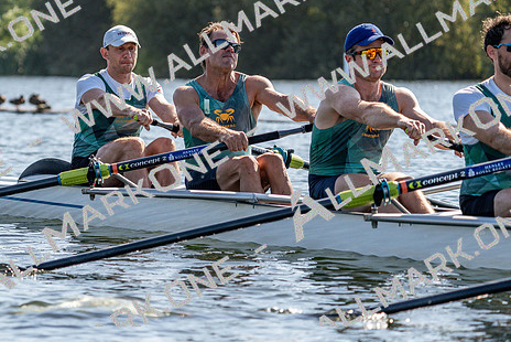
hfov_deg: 8.2
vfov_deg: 5.5
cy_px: 137
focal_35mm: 250
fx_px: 3551
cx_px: 196
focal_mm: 200
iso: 400
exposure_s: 1/2000
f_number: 5.6
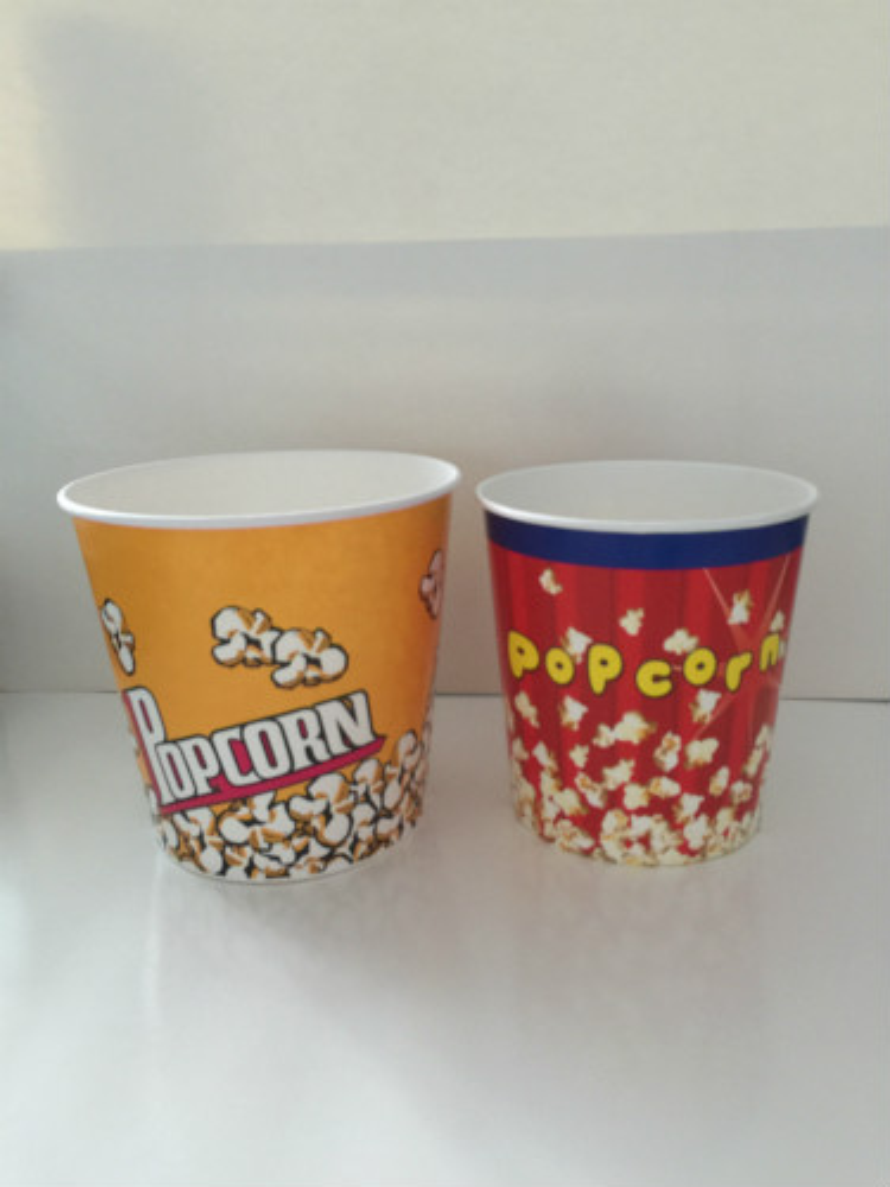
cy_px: 594
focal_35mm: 29
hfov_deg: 48.2
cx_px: 445
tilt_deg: -16.1
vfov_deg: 61.7
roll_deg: +1.5
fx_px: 994
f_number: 2.2
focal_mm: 4.15
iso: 80
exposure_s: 1/15
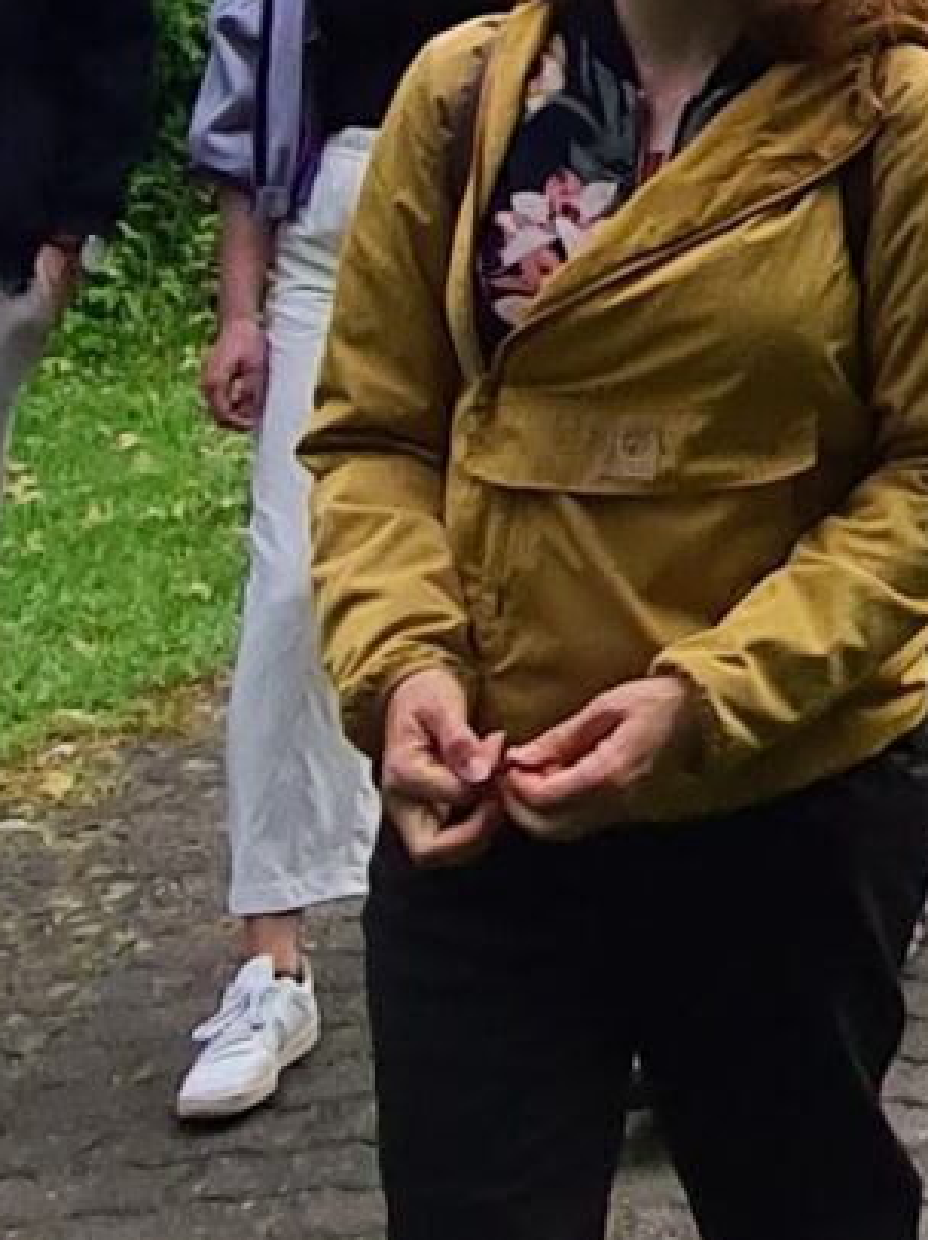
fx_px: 2934
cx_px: 1728
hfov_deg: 15.2
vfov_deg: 20.2
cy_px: -669
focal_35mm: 82
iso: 50
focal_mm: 2.2
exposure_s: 1/696
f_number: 2.2
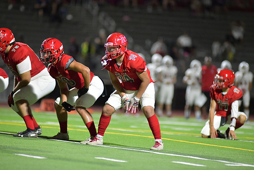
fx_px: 2117
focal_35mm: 300
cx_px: 127
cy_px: 85
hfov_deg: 6.9
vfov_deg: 4.6
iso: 8000
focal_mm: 300
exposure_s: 1/1250
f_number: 3.2
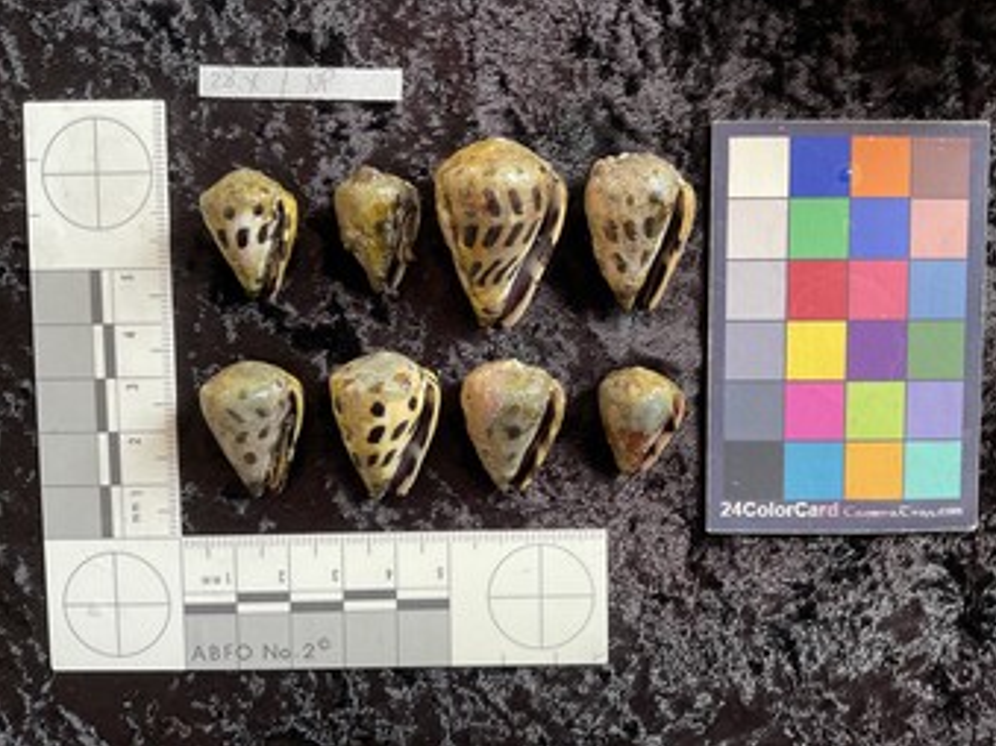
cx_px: 511
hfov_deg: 60.0
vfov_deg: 46.8
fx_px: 863
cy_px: 372
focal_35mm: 30
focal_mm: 3
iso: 64
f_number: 1.8
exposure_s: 1/60
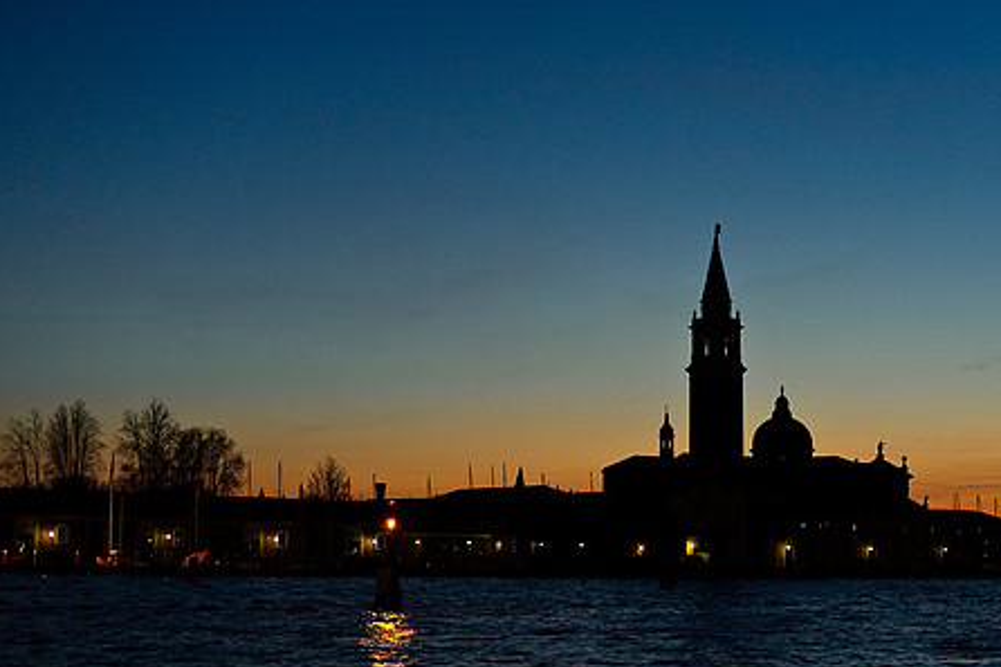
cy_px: 380
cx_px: 646
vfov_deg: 20.9
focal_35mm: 65
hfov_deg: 30.8
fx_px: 1807
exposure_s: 1/125
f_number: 2.5
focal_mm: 50
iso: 1600
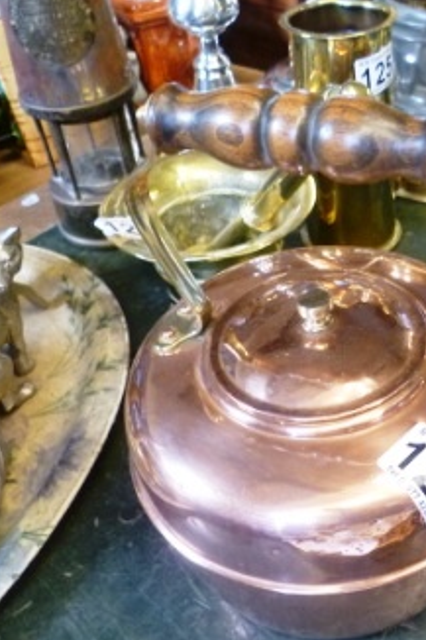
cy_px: 328
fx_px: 711
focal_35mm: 40
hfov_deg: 31.8
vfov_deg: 48.5
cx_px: 383
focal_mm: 5
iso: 320
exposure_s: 1/30
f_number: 2.8
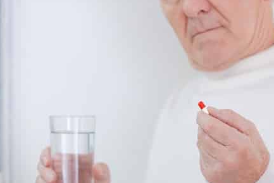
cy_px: 124
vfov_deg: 7.3
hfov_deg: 11.0
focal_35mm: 187
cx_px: 145
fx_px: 1424
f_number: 4.5
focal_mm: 135
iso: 200
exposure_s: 1/160
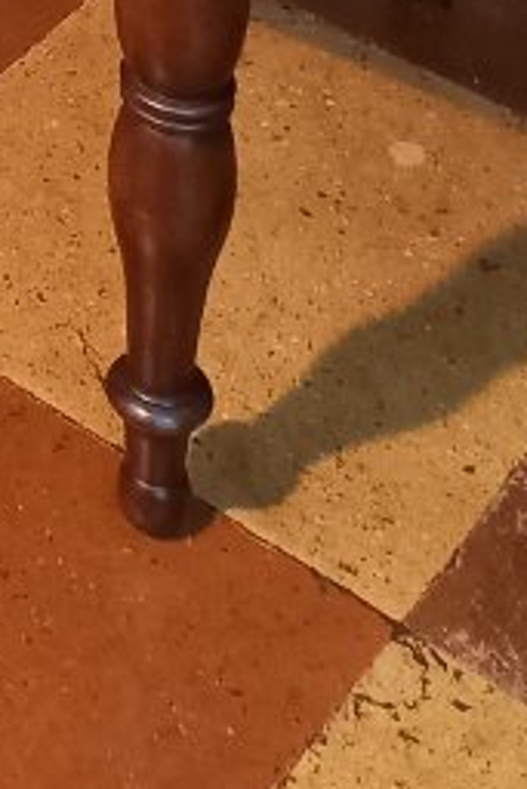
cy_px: -977
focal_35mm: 122
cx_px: -287
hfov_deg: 10.8
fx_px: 2675
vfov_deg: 13.4
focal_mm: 4.65
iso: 800
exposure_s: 1/25
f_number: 1.8
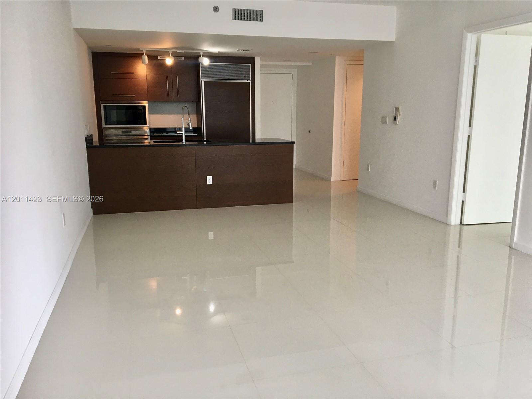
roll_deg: -0.1
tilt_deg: -10.1
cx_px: 266
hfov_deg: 61.7
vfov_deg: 48.2
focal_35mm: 29
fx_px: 446
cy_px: 200
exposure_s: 1/30
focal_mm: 4.15
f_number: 2.2
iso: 32
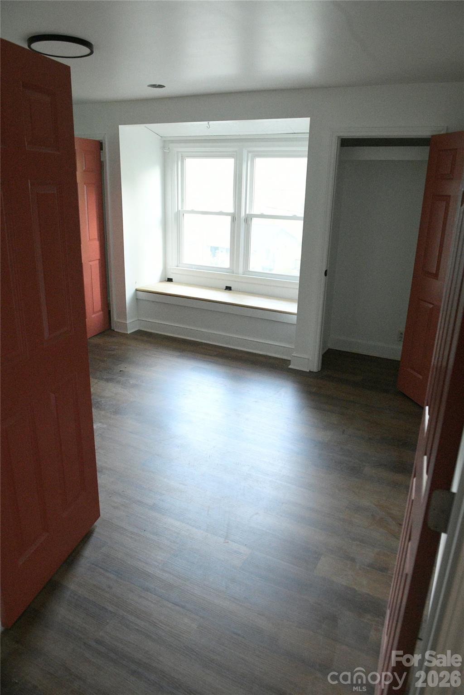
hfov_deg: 53.1
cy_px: 348
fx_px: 464
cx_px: 232
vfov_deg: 73.7
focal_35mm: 24
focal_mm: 24
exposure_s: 1/60
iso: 8000
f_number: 6.3
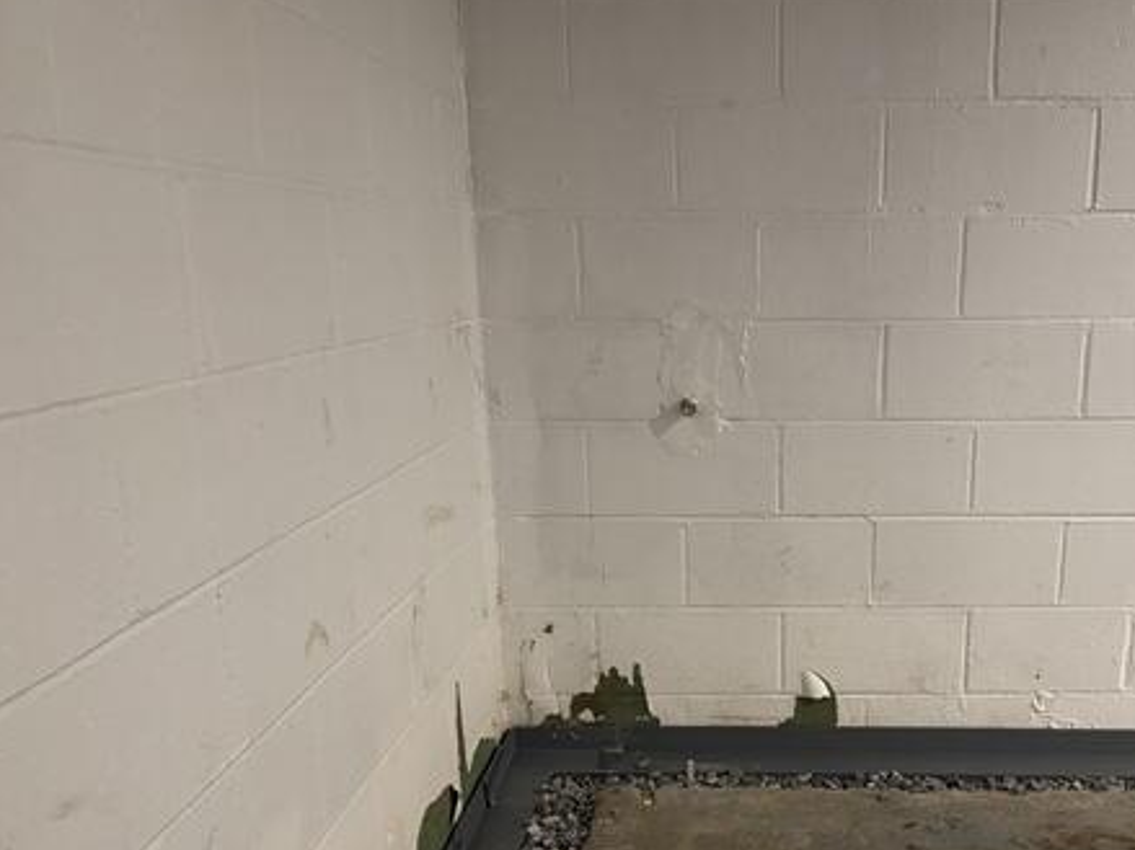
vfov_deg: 40.1
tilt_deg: -16.2
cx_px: 760
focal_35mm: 35
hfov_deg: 51.6
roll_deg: -0.2
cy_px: 584
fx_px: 1147
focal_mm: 6.76
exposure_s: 1/60
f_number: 1.78
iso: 500
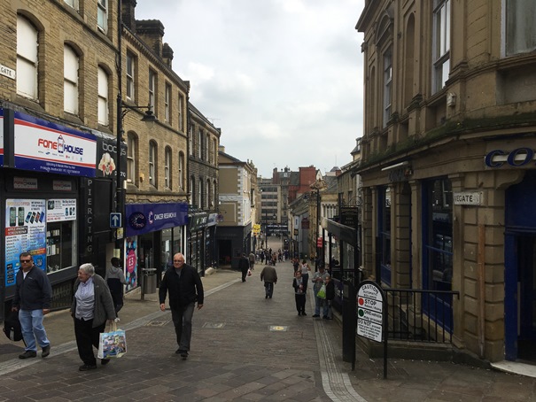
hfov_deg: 61.6
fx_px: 449
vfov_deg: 48.2
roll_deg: +0.0
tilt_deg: -0.4
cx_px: 268
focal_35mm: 29
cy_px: 201
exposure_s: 1/1832
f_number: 2.2
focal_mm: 4.15
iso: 25
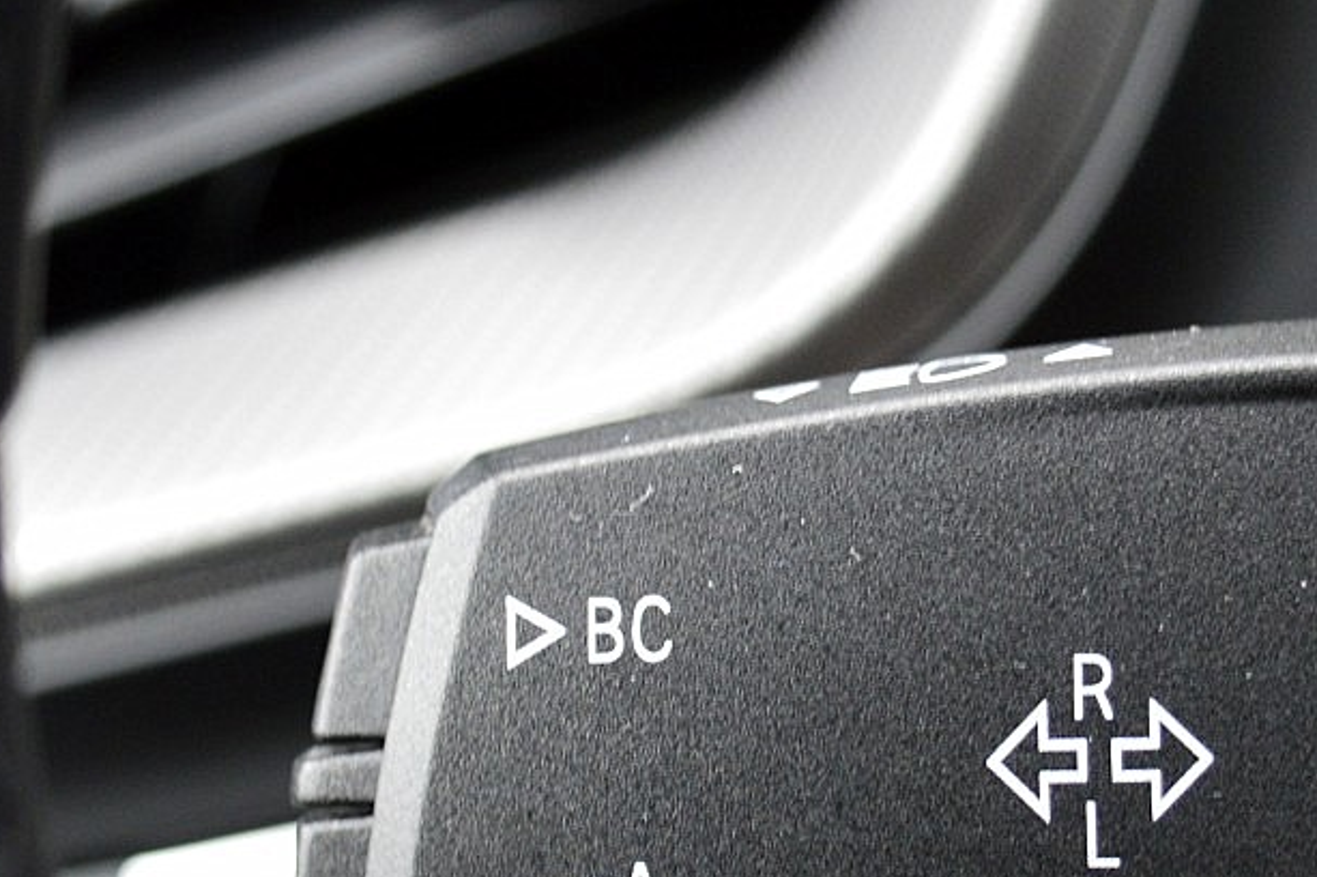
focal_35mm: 159
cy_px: 537
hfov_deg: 12.9
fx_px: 5813
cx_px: 629
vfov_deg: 8.6
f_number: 5
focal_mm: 40
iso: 800
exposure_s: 1/50
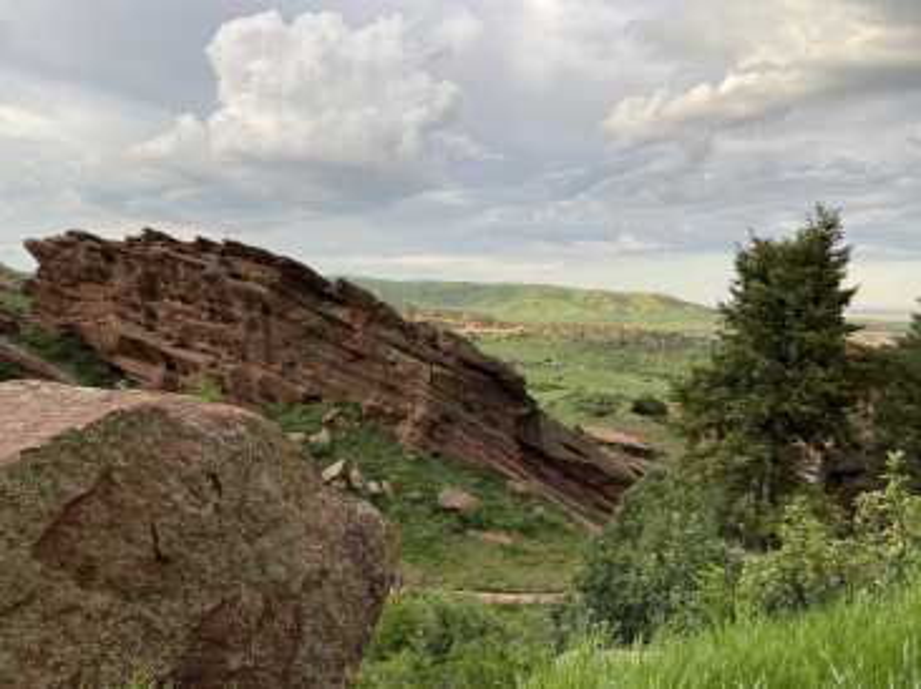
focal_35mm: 26
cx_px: 460
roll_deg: -3.2
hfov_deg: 67.3
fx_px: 691
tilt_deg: -4.1
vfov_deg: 53.0
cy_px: 344
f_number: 1.8
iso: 32
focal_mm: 4.25
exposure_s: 1/407
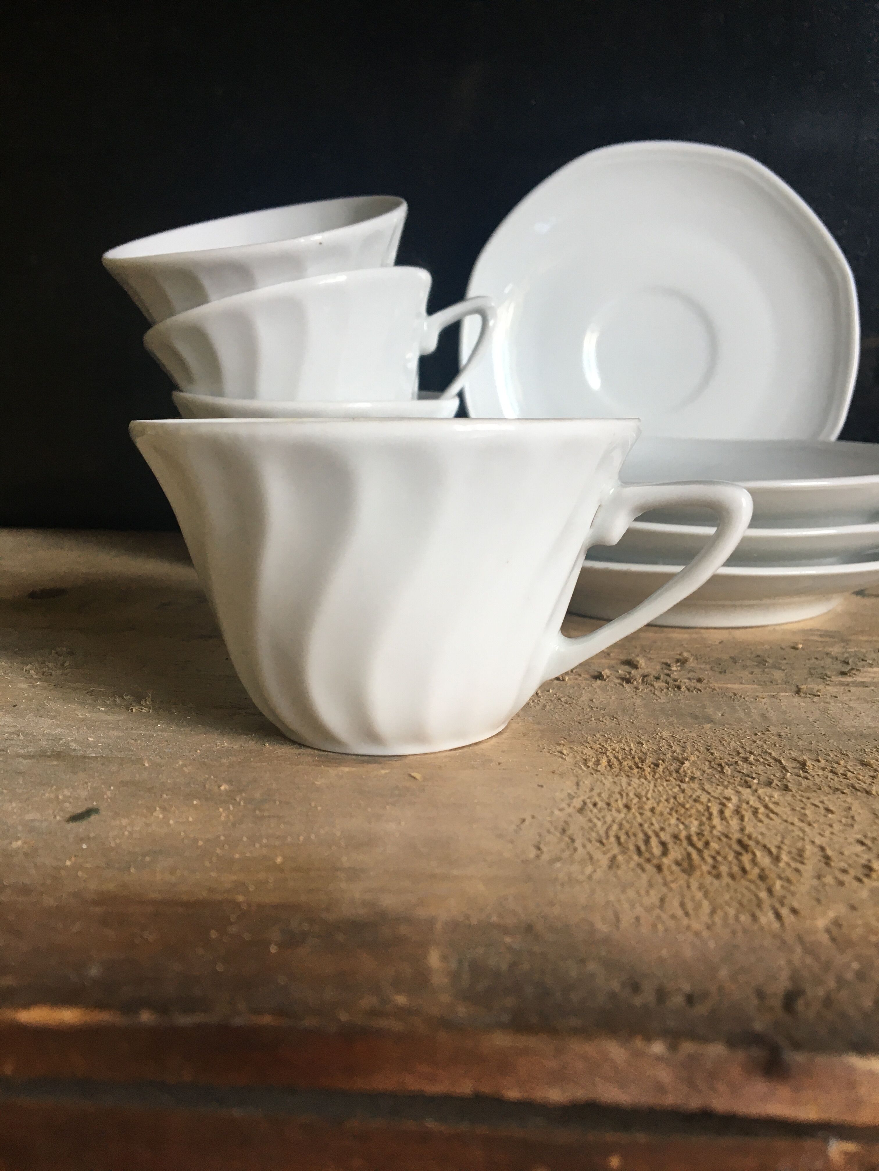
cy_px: 586
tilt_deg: -10.9
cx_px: 440
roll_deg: -0.1
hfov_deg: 48.2
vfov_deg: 61.7
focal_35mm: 29
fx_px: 982
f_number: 2.2
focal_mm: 4.15
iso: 64
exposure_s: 1/33
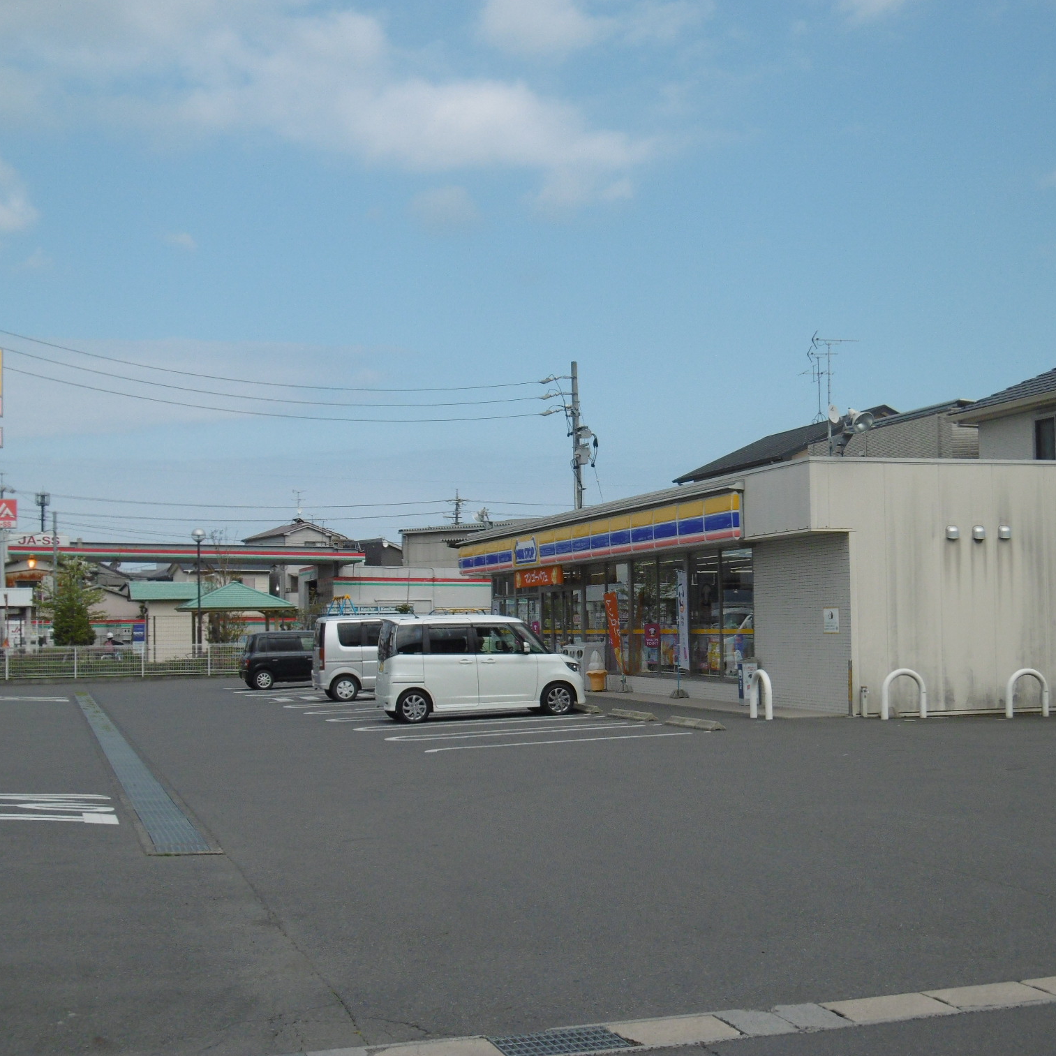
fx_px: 2105
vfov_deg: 28.2
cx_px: 611
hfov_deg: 28.1
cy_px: 522
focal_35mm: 61
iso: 100
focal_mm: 9.2
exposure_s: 1/200
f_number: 10.1
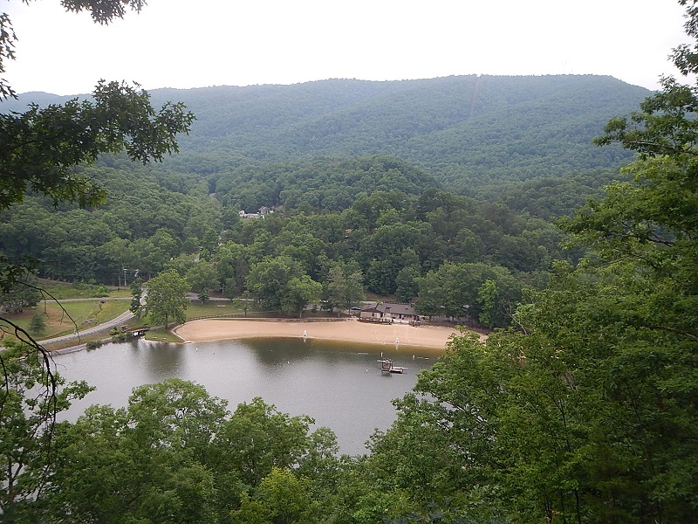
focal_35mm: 36
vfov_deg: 39.7
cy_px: 262
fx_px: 726
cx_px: 349
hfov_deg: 51.4
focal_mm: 6.5
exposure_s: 1/320
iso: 125
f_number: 4
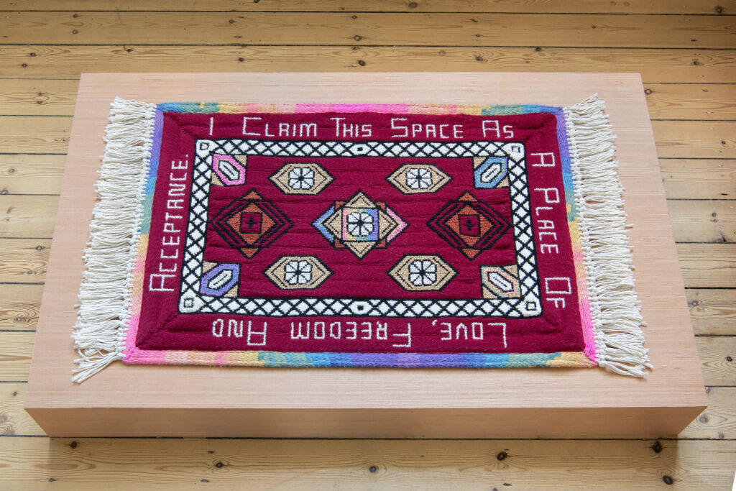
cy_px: 246
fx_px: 634
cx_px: 368
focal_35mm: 31
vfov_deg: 42.3
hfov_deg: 60.3
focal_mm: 31
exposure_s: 1/4
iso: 250
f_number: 9
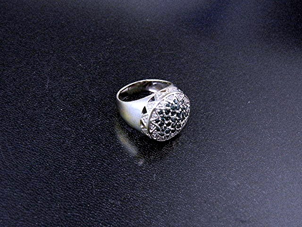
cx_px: 151
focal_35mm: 59
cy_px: 114
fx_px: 515
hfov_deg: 32.7
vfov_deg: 24.8
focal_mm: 10.6
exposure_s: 1/30
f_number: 8
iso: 800
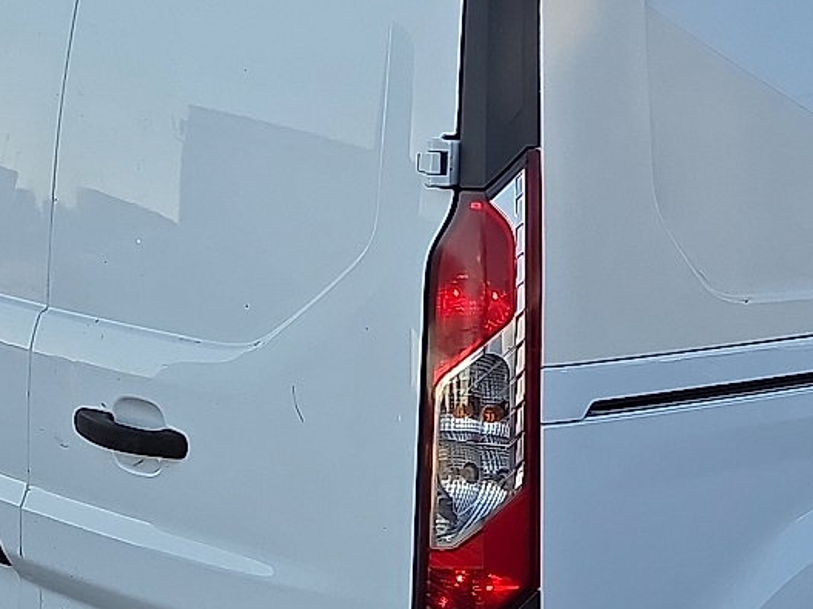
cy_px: 377
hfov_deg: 19.9
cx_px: 711
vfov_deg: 15.2
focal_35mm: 97
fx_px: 2278
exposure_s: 1/588
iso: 25
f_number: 1.8
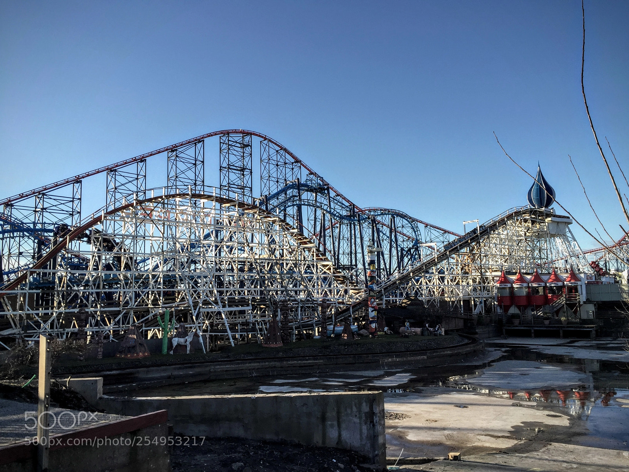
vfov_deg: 48.2
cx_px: 314
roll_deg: +1.9
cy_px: 236
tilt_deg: +7.3
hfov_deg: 61.7
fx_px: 527
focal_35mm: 29
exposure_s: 1/942
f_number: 2.2
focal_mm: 4.15
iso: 32
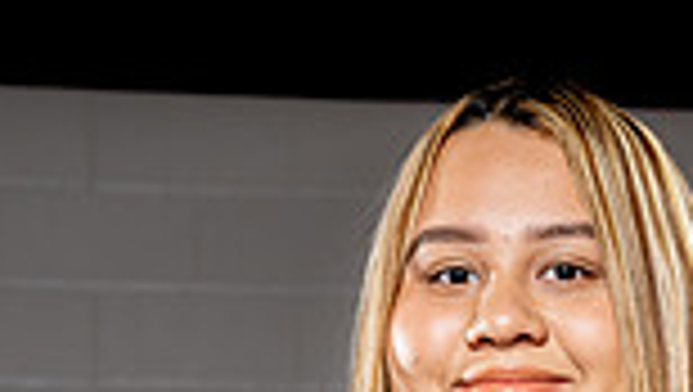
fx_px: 3090
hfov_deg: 12.8
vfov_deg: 6.9
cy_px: 928
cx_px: 522
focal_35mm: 168
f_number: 5.6
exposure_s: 1/250
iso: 320
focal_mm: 55
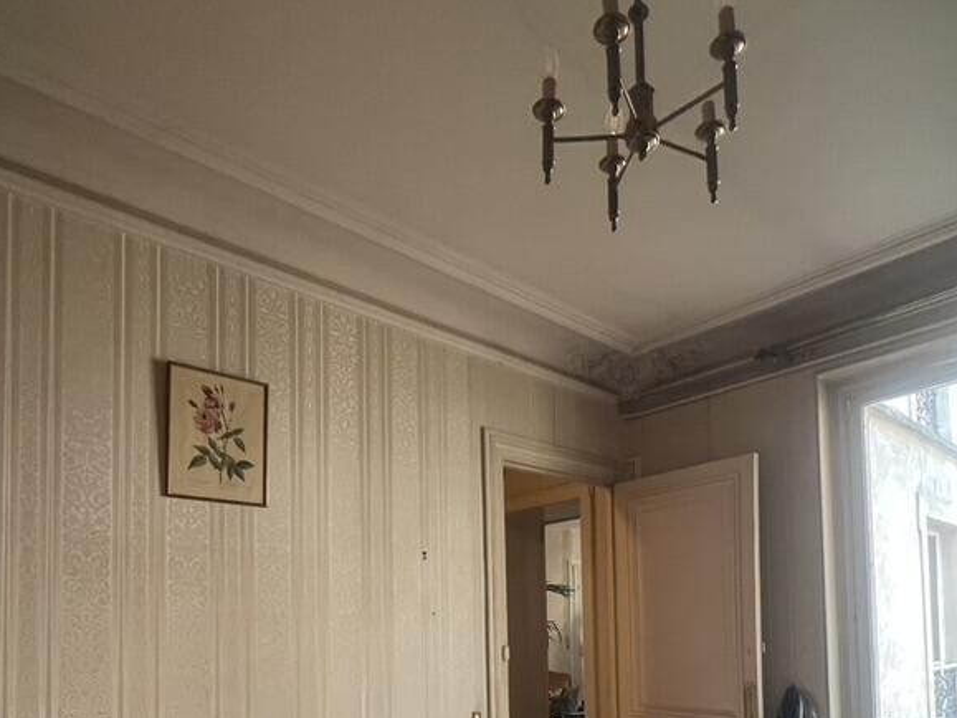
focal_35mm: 23
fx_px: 636
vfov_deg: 53.6
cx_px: 536
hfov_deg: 73.7
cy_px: 606
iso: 250
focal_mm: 1.57
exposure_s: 1/60
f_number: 1.8
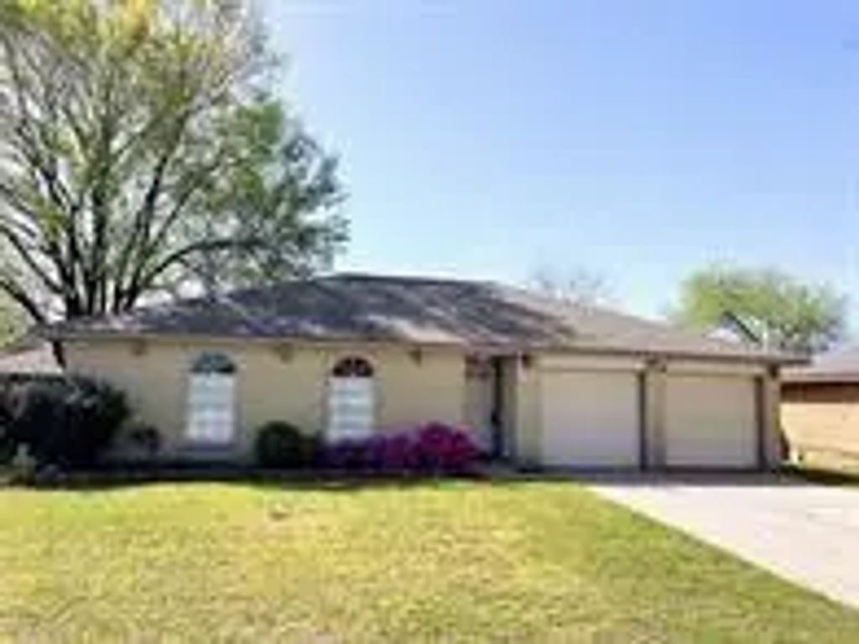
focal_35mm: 26
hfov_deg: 67.3
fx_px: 645
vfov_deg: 53.1
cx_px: 430
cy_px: 322
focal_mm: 5.7
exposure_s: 1/3704
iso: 50
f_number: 1.5
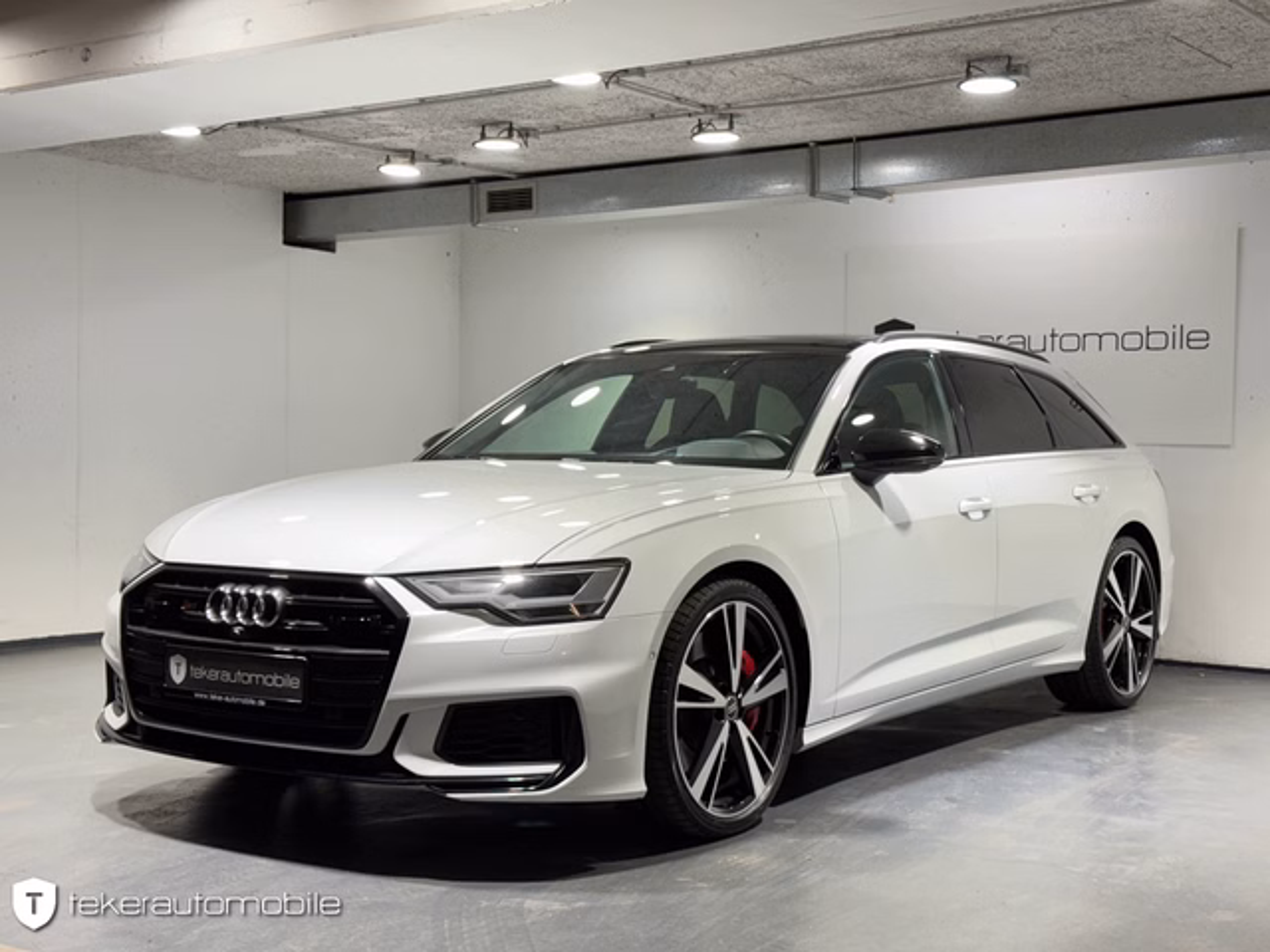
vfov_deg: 30.3
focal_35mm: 48
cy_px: 476
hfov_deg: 39.7
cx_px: 635
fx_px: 1761
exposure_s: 1/50
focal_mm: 6.76
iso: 50
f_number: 1.78
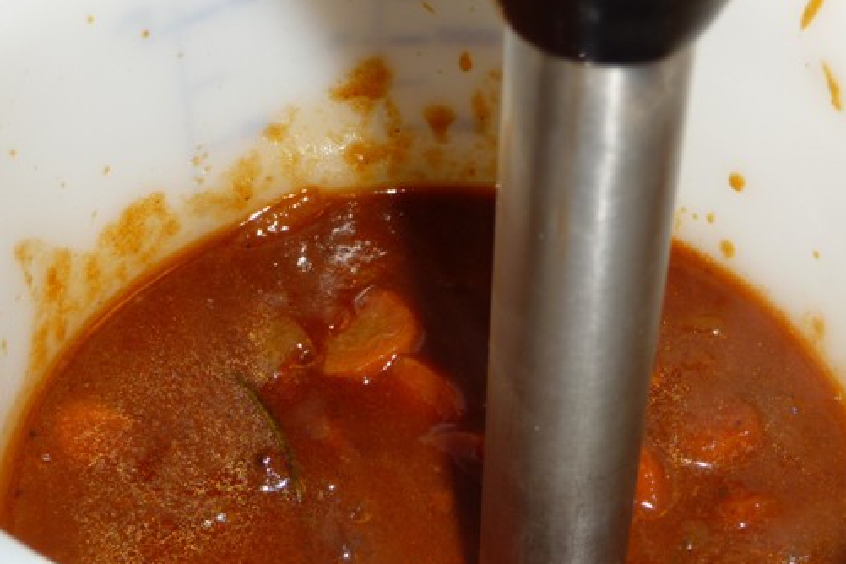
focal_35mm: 89
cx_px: 483
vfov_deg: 15.3
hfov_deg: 22.9
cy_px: 366
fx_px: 2091
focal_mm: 11.3
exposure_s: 1/30
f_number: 4.5
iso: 100
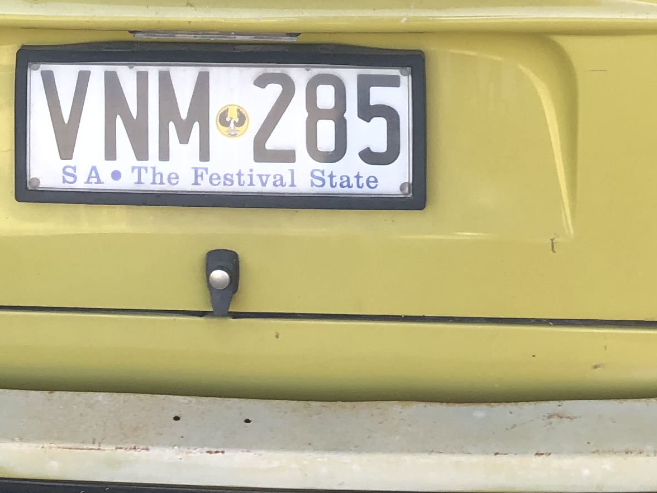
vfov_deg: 14.2
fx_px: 1822
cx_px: 312
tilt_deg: -13.8
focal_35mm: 96
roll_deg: +1.3
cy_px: -292
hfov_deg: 20.4
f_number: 1.8
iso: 20
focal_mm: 3.99
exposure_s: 1/164
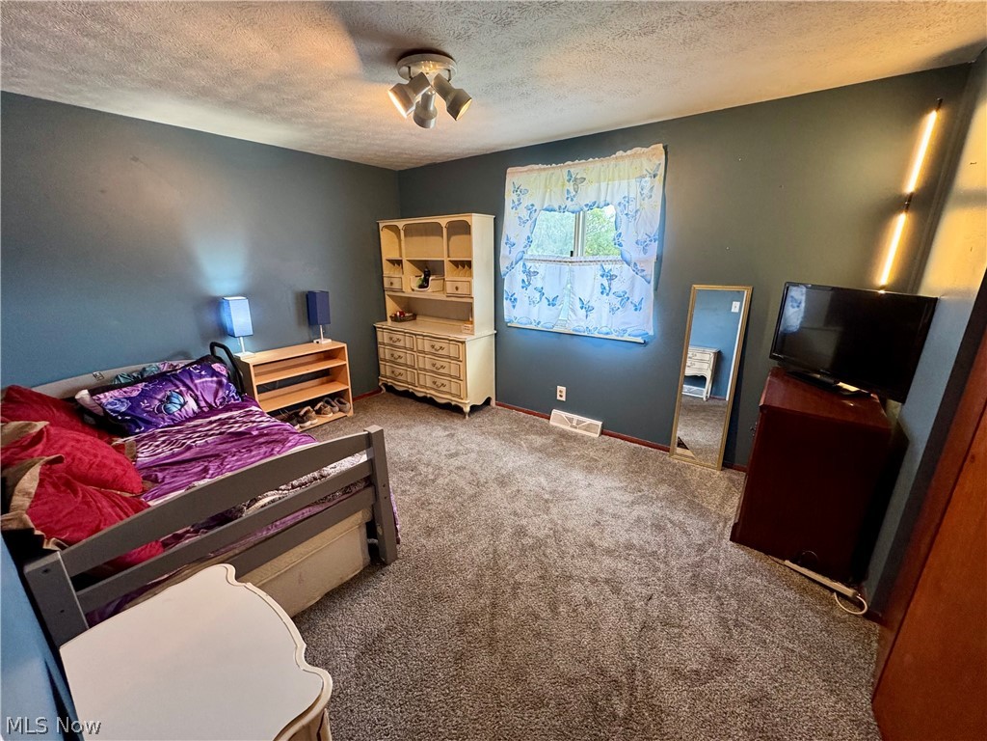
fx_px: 399
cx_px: 494
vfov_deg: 85.7
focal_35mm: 14
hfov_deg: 102.1
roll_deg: -0.6
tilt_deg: -16.9
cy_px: 370
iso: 320
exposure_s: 1/60
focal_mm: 2.22
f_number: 2.2
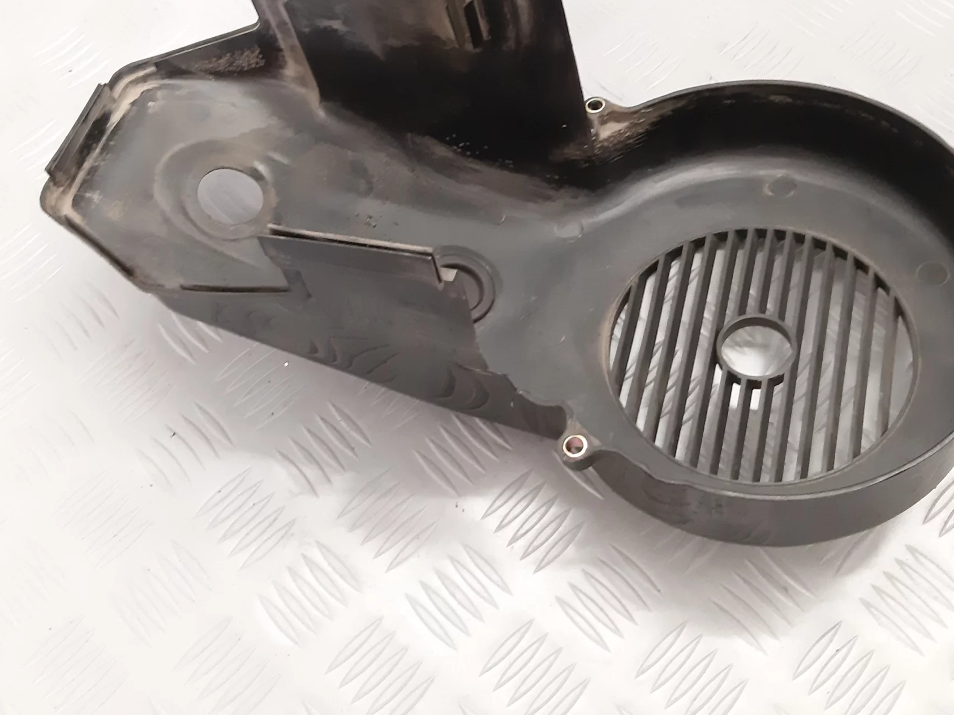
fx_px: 1130
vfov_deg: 34.8
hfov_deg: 45.8
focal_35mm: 41
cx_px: 450
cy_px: 238
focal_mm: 3.93
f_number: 1.7
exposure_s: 1/25
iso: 320
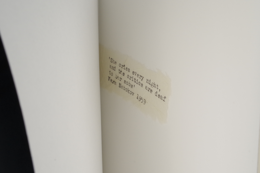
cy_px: 86
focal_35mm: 53
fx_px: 383
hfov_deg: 37.5
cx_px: 130
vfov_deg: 25.5
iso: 1600
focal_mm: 35
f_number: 13
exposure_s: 1/160
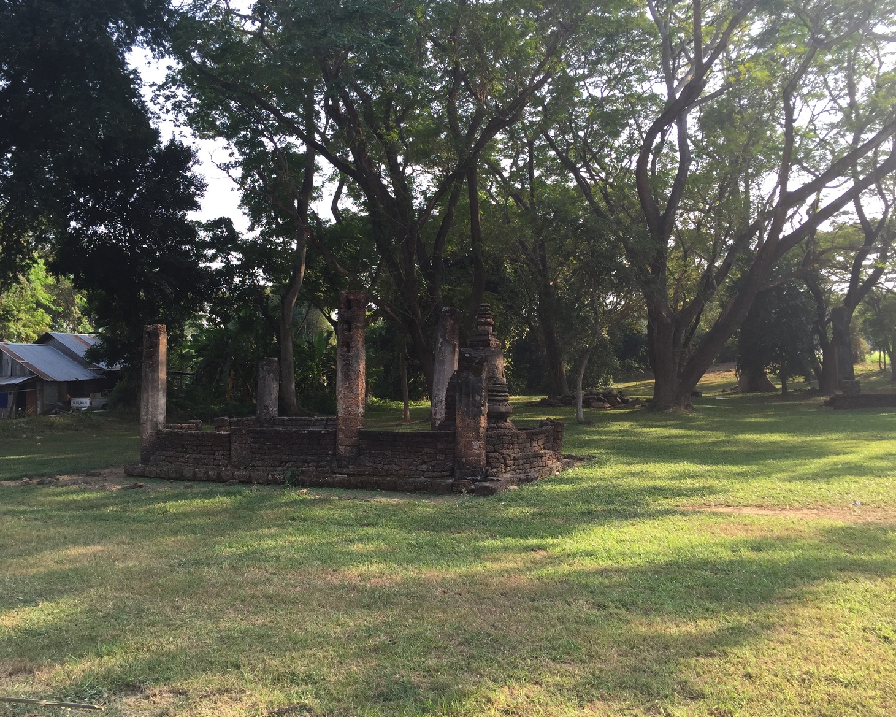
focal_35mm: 31
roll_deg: +0.0
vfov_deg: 47.1
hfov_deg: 57.1
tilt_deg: +2.1
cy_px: 350
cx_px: 424
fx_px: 822
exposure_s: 1/280
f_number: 2.2
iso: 32
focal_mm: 4.15
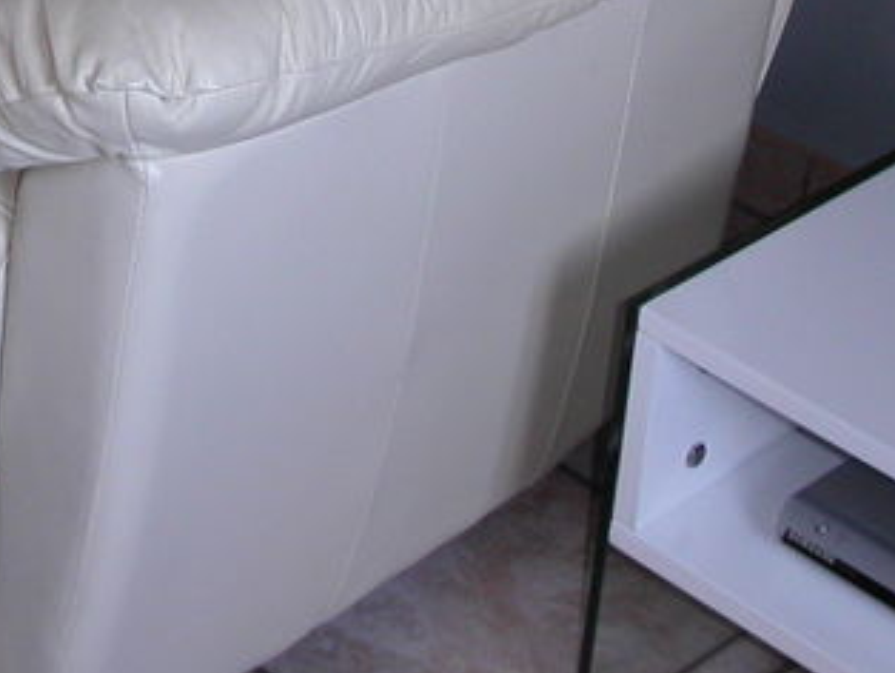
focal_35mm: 121
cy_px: -288
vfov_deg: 11.8
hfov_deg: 16.0
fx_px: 3131
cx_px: 20
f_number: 2.8
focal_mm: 7.8
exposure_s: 1/30
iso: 100
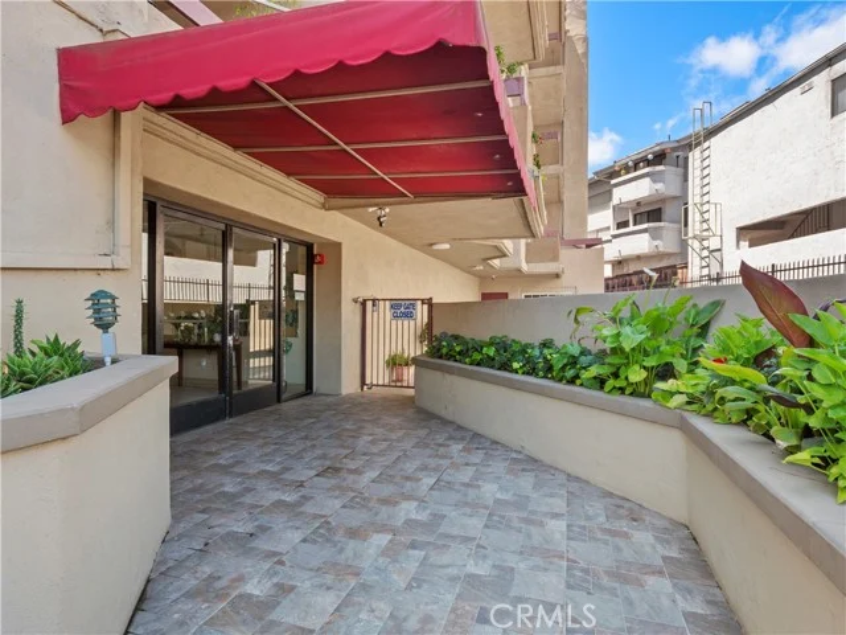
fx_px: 440
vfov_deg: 71.6
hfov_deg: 87.8
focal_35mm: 18
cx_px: 423
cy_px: 318
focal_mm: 9
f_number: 8
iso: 200
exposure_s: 1/30
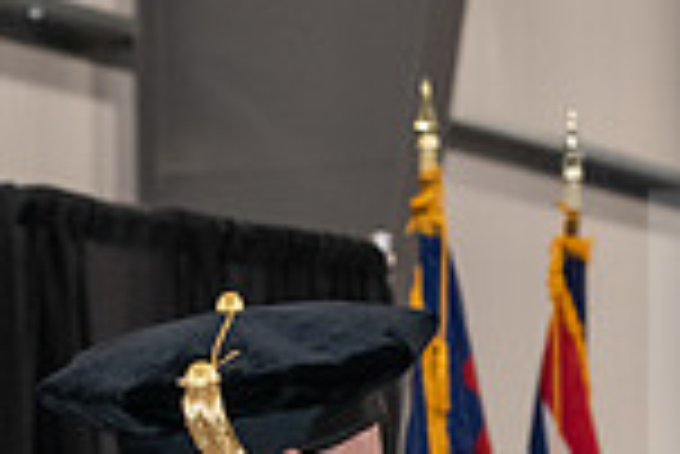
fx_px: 5086
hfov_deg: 7.6
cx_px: 513
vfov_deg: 5.1
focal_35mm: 269
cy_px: 735
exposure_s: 1/200
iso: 2500
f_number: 5
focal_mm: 70
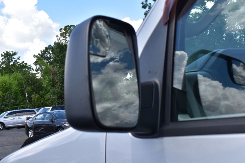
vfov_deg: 25.7
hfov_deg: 37.9
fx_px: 357
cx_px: 122
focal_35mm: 52
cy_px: 82
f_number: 10
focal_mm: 35
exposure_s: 1/320
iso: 400
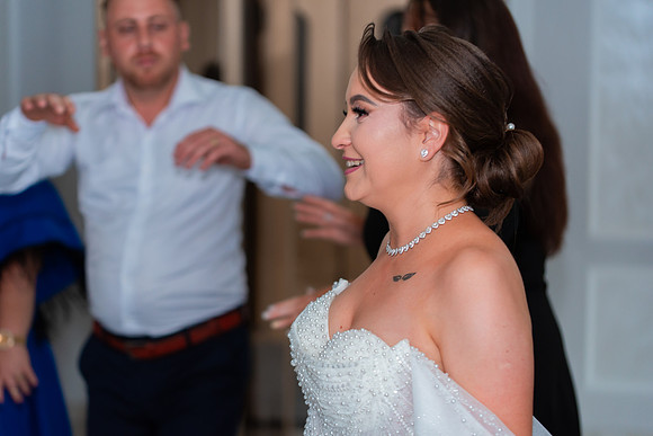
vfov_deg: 15.2
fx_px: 1633
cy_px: 218
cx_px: 326
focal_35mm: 90
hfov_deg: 22.6
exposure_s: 1/200
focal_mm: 90
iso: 1600
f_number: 3
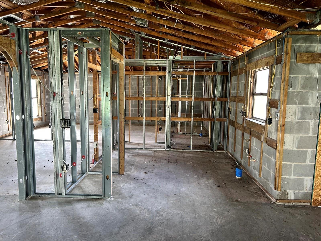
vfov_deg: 53.1
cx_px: 160
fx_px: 241
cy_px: 120
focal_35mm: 26
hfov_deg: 67.3
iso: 200
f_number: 1.5
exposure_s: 1/60
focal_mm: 5.7
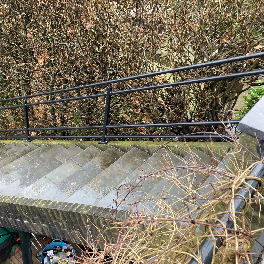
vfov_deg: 48.5
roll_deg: -3.7
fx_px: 293
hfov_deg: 47.8
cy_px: 133
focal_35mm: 34
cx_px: 93
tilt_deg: -36.0
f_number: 1.8
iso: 160
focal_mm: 3.99
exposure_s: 1/60
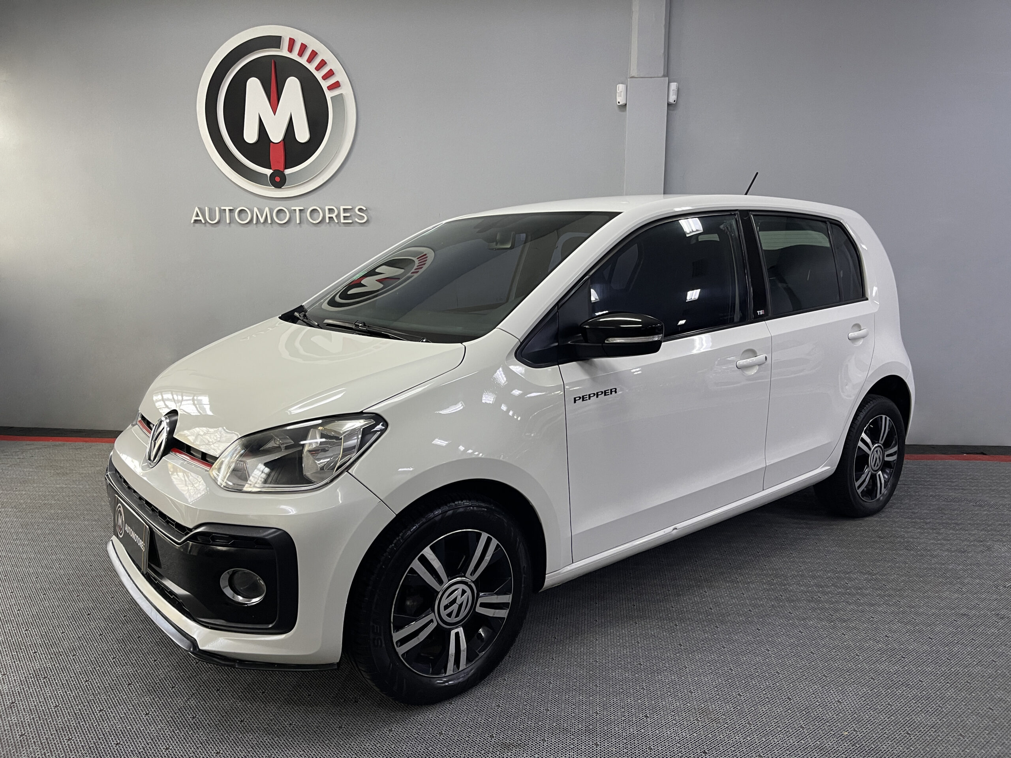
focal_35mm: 25
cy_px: 379
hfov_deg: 69.4
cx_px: 506
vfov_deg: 54.9
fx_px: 730
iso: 160
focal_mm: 5.1
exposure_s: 1/60
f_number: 1.6
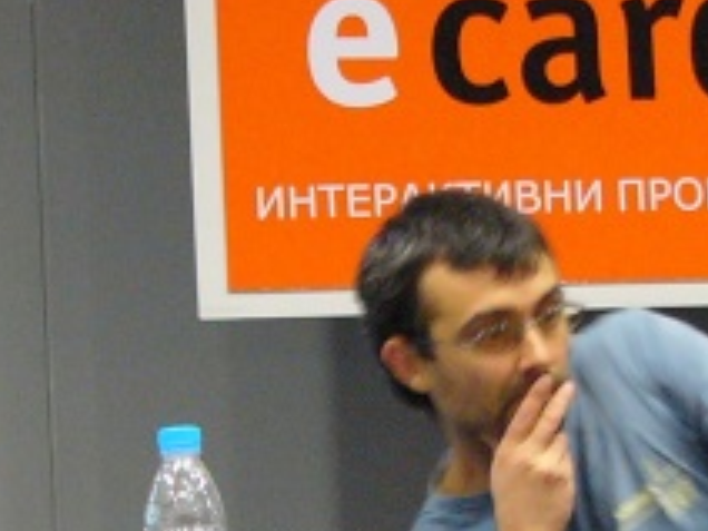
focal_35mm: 185
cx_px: 461
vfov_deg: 8.0
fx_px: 3784
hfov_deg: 10.7
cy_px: 484
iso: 200
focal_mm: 8.2
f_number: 2.8
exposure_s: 1/8
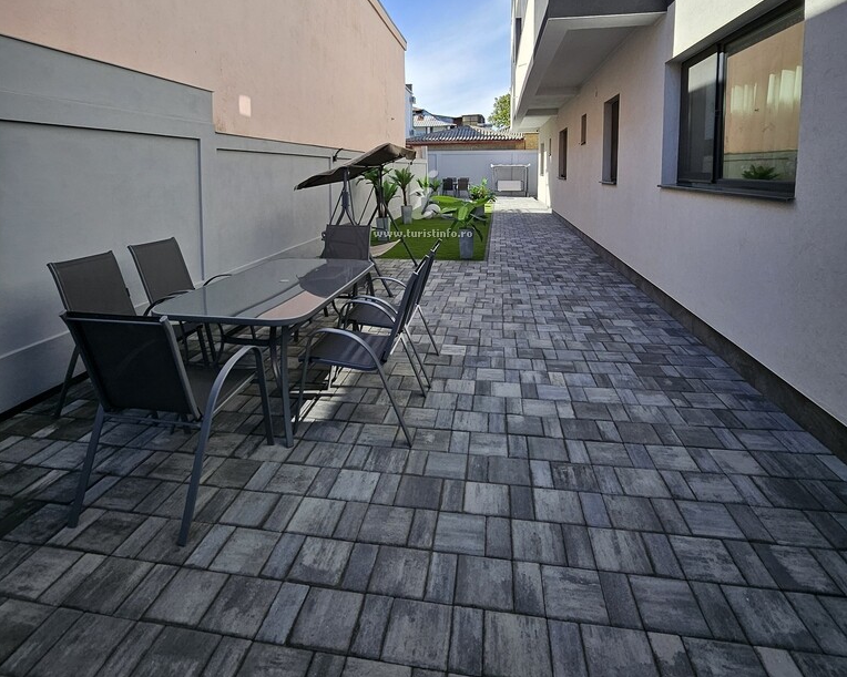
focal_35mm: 17
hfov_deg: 89.6
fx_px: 426
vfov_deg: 73.5
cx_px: 422
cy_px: 202
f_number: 2.2
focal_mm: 1.7
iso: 32
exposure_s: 1/758
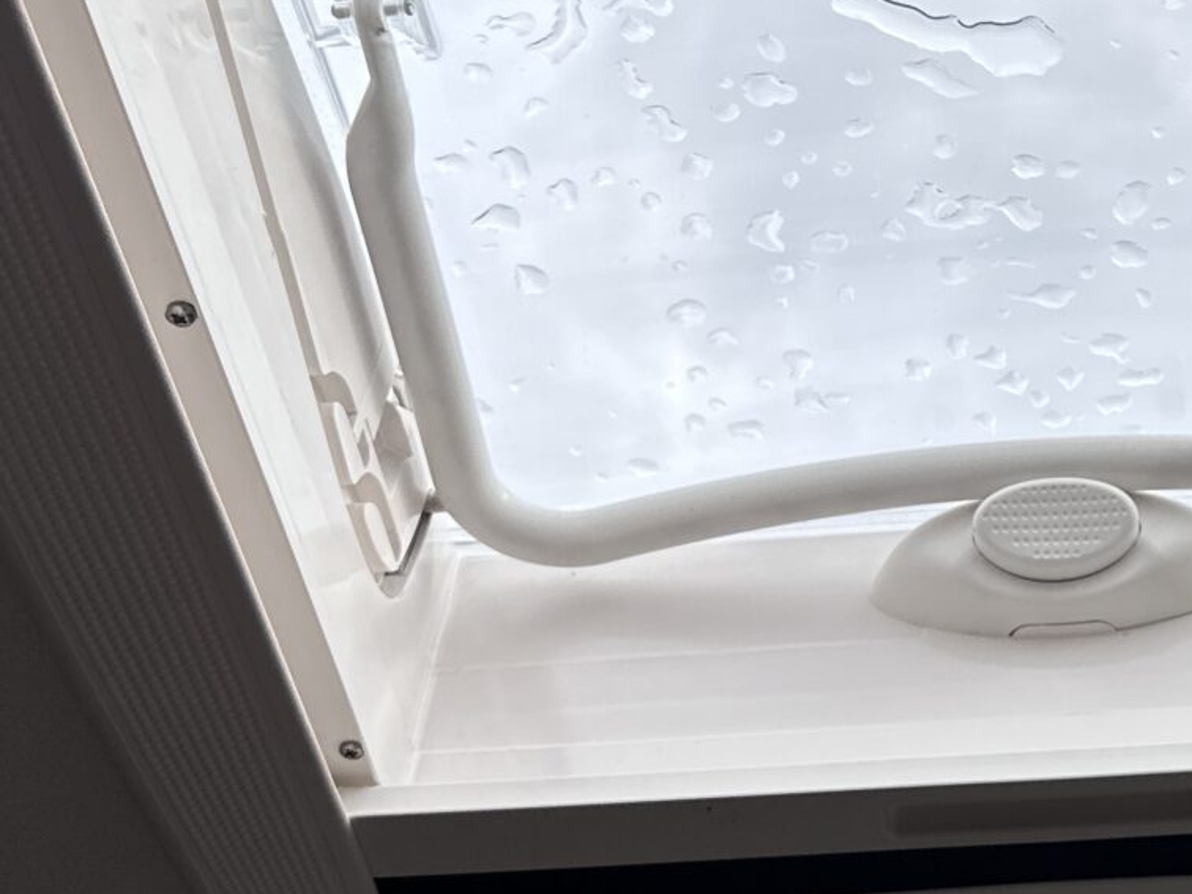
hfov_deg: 28.3
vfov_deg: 22.4
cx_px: 1135
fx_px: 2238
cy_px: 218
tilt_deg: +50.4
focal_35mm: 65
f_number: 1.78
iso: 80
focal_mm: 6.86
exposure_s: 1/4016
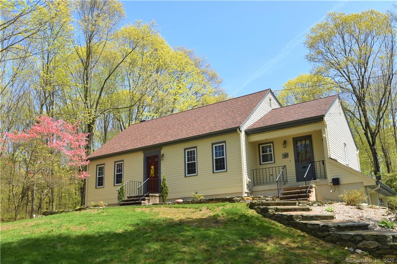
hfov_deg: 61.9
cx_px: 198
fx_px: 331
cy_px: 132
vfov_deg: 43.6
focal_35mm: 30
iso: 100
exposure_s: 1/200
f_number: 8
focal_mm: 20
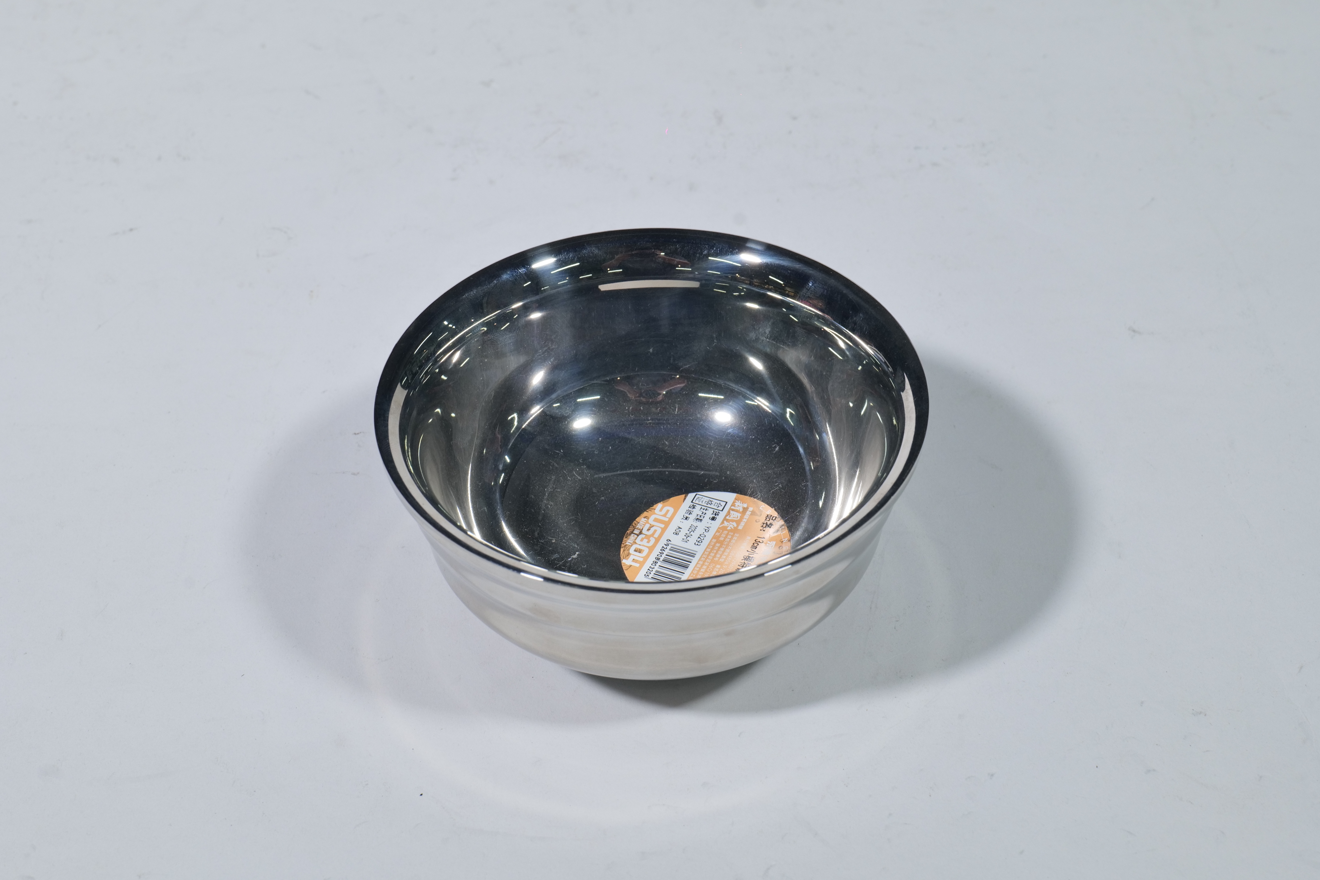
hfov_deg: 33.4
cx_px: 660
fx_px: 2200
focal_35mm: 60
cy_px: 440
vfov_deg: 22.6
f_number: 13
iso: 1600
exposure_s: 1/125
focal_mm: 60
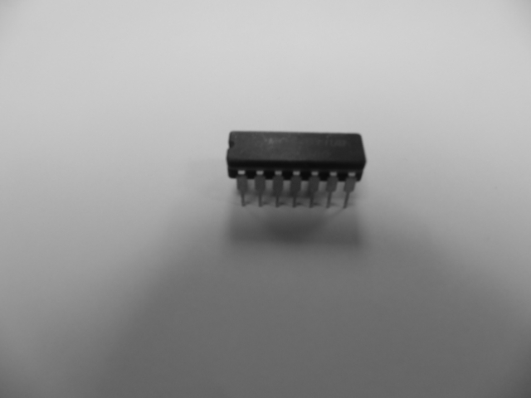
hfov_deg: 76.4
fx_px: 337
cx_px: 266
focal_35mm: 22
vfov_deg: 61.1
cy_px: 199
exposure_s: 1/30
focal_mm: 4
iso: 80
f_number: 3.1
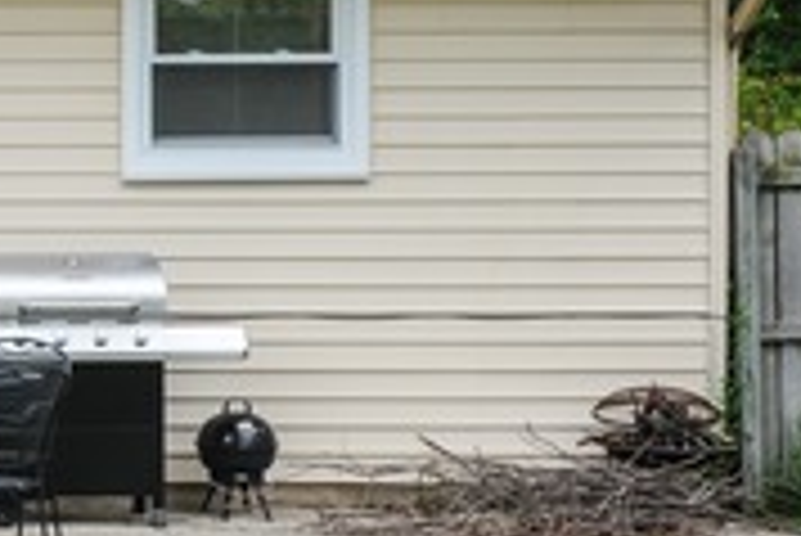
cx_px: -504
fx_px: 2561
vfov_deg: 11.8
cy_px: 36
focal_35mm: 115
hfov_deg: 15.9
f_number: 8
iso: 200
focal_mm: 32
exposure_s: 1/160
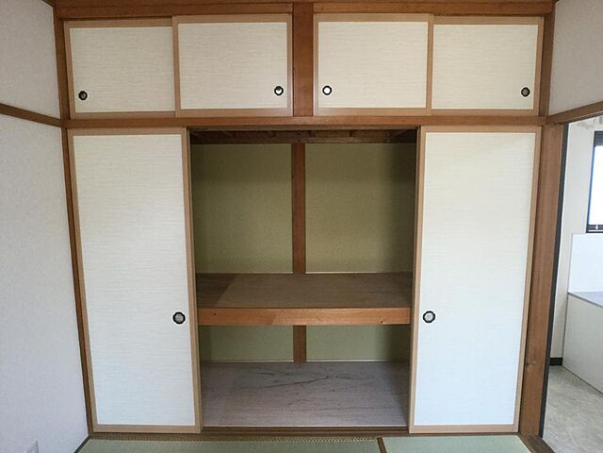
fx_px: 540
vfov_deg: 45.4
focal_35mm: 31
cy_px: 226
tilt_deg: -5.6
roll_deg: +0.2
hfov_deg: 58.4
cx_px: 302
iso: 40
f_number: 2.4
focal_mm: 3.3
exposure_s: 1/30
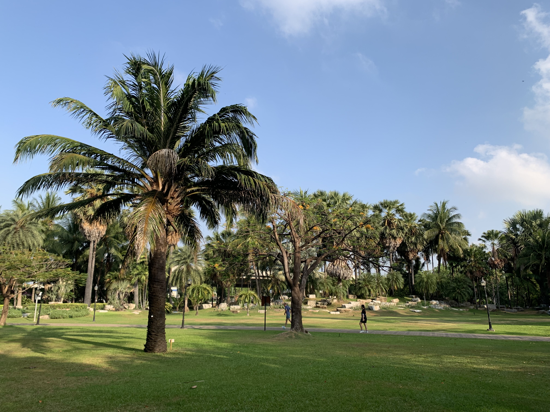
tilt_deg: +14.6
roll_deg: -1.1
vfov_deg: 53.1
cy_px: 206
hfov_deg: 67.3
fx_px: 413
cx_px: 275
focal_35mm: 26
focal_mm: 4.25
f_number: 1.8
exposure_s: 1/1368
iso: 25
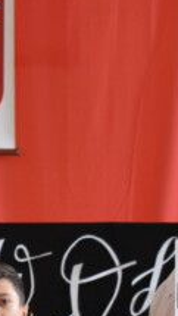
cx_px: -9
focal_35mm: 280
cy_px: 510
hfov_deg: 4.3
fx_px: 2349
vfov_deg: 7.5
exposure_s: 1/60
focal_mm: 32
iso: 560
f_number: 4.5
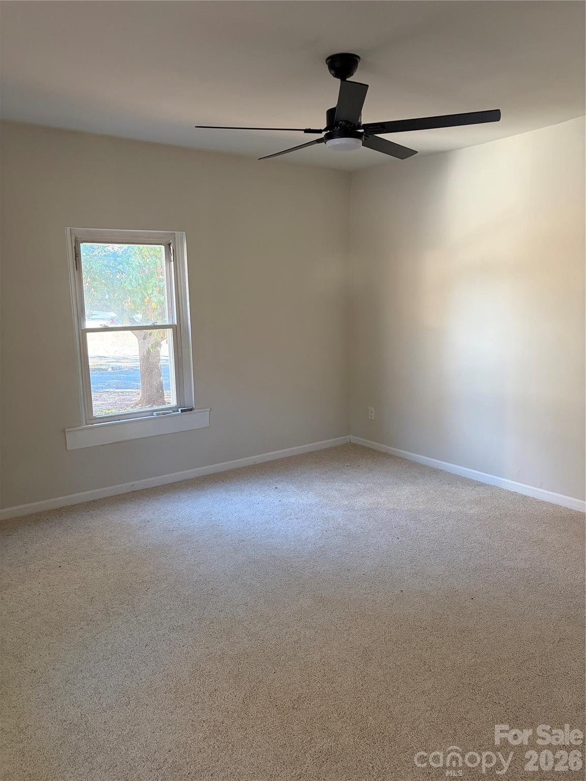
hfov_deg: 53.1
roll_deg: +0.4
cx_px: 293
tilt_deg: -8.9
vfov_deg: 67.3
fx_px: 587
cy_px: 390
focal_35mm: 26
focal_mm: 5.96
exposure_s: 1/60
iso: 160
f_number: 1.6
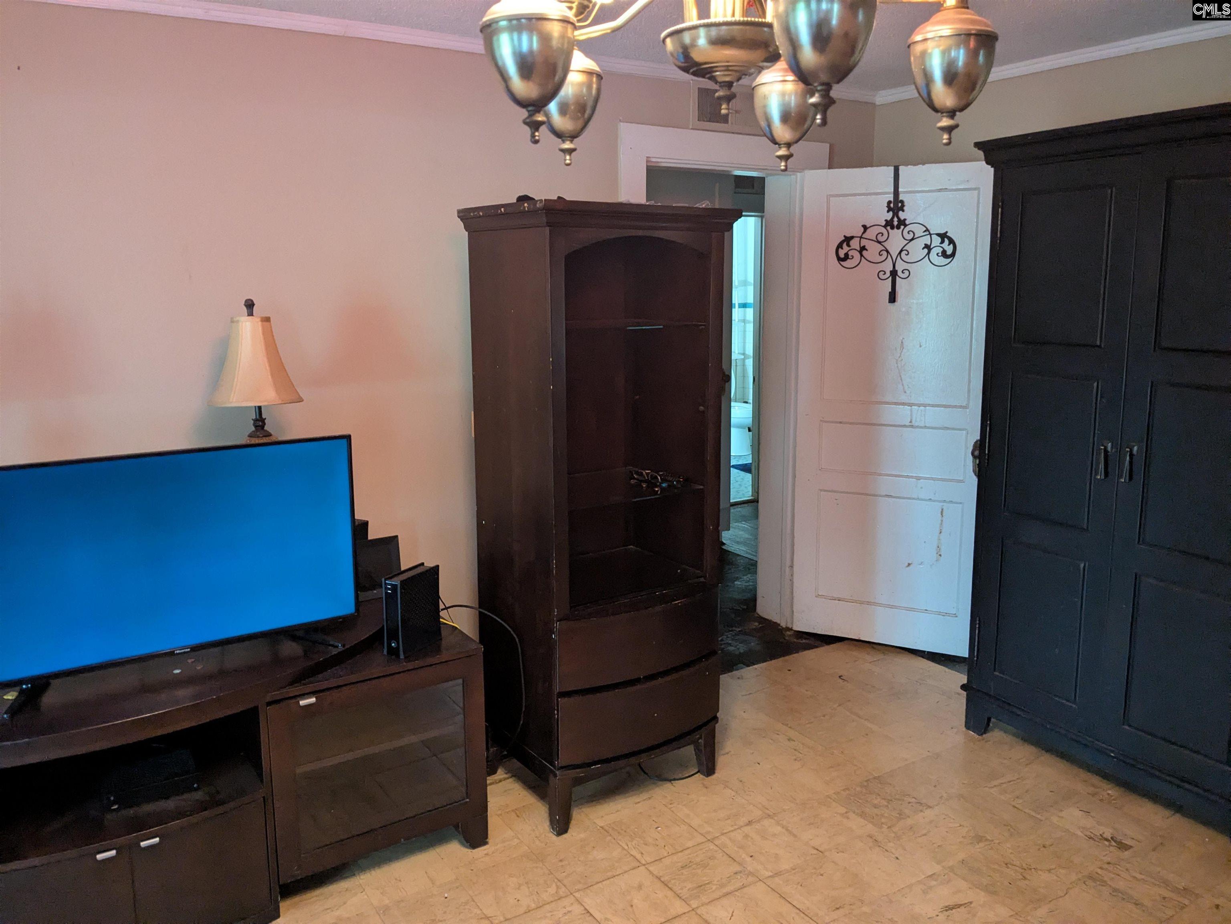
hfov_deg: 65.3
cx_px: 616
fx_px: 960
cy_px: 462
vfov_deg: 51.4
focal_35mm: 27
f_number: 1.73
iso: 678
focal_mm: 4.38
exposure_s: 1/24
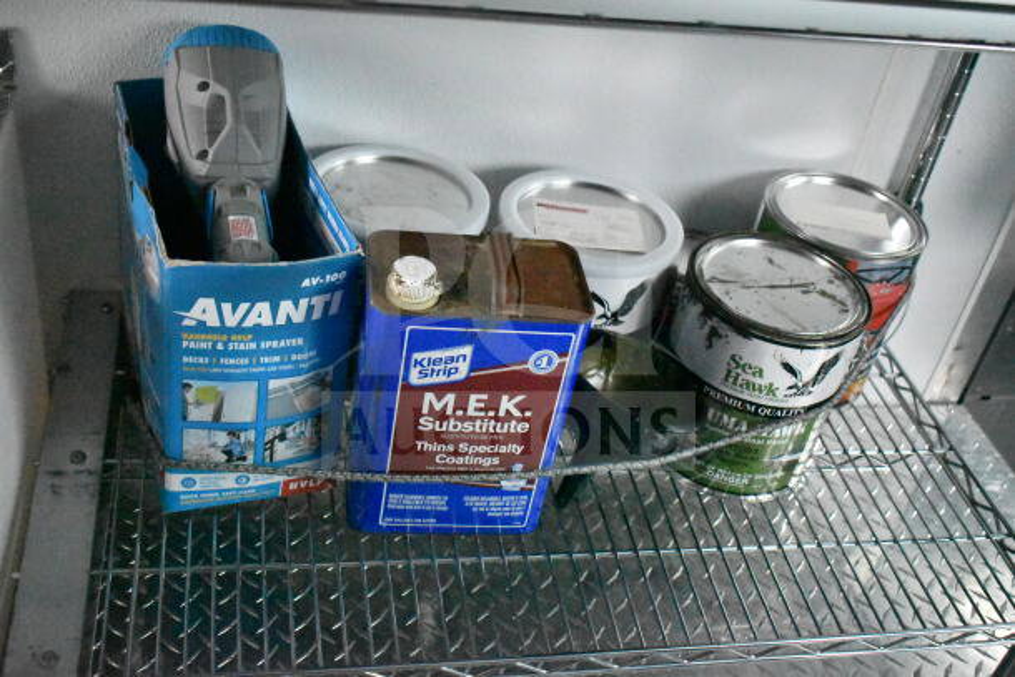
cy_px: 338
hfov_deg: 47.9
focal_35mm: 40
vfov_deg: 33.0
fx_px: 1142
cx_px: 508
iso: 25600
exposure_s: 1/4000
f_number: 4
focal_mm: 27
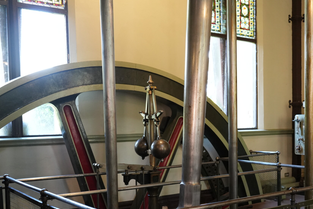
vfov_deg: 27.8
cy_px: 149
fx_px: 417
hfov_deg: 40.4
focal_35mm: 48
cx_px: 218
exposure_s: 1/160
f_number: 3.5
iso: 3200
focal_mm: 31
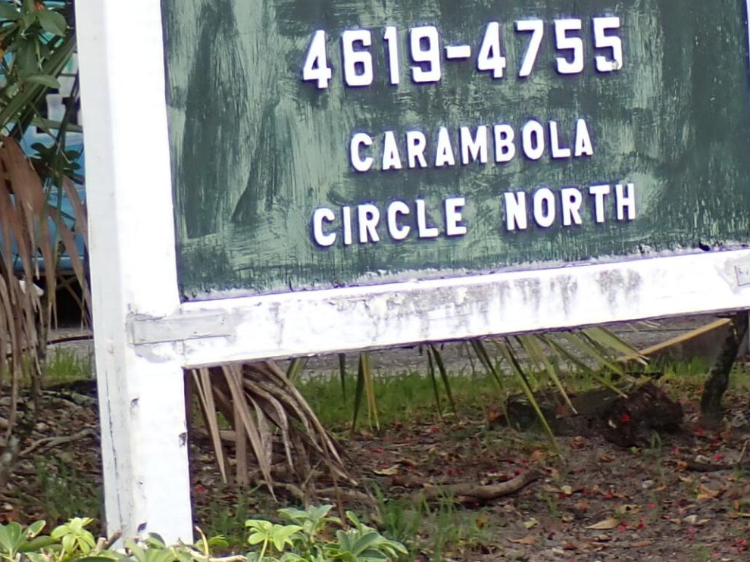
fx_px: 4224
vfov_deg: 7.6
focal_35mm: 195
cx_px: 457
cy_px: 101
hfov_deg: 10.1
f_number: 3.8
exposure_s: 1/200
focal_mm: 11.88
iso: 100
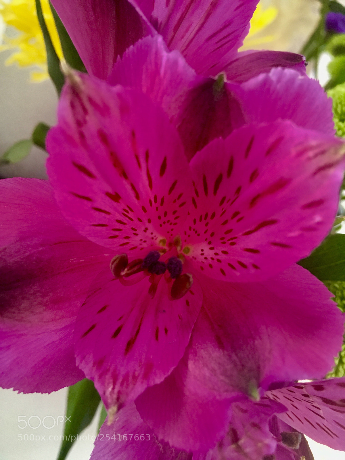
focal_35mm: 29
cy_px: 230
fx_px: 385
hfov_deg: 48.2
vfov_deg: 61.7
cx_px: 172
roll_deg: -26.6
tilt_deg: -40.0
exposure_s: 1/33
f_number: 2.2
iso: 200
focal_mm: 4.15
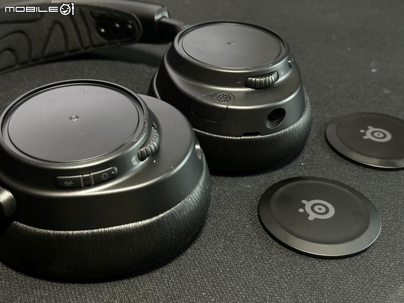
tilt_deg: -34.6
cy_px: 152
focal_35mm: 48
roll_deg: -2.5
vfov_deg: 30.3
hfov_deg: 39.7
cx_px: 202
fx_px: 560
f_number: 1.78
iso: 400
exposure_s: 1/40
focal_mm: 6.86
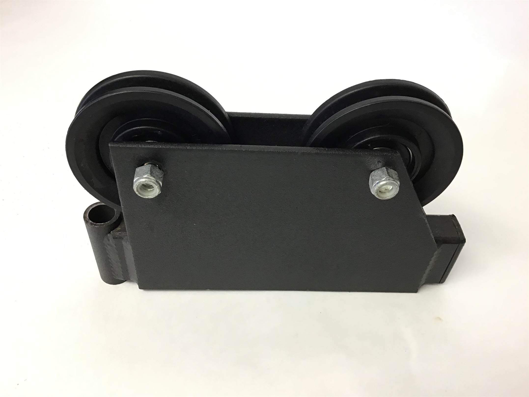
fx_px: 474
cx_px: 264
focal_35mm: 31
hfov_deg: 58.4
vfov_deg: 45.4
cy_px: 198
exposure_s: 1/30
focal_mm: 3.3
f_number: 2.4
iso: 40
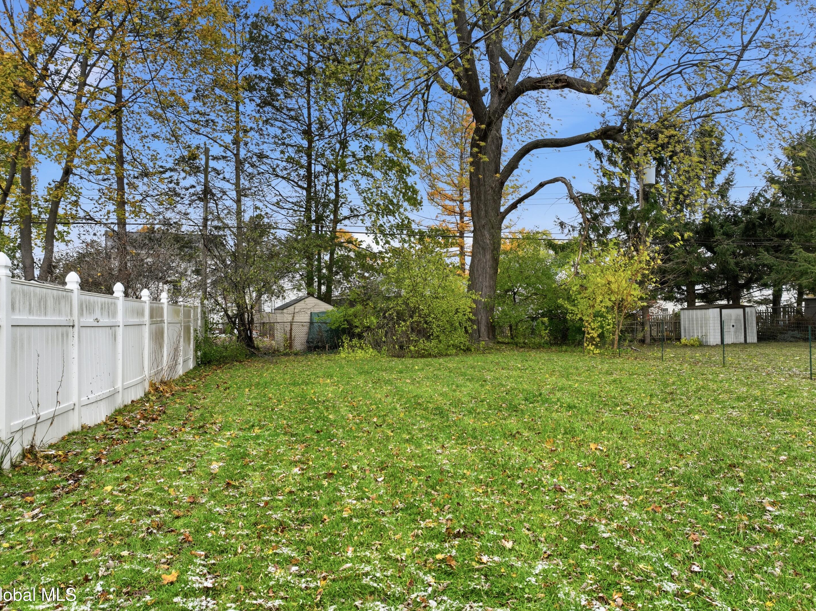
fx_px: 589
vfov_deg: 54.8
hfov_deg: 69.4
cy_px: 305
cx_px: 409
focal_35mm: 25
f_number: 2.8
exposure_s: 1/1250
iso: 120
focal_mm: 12.3
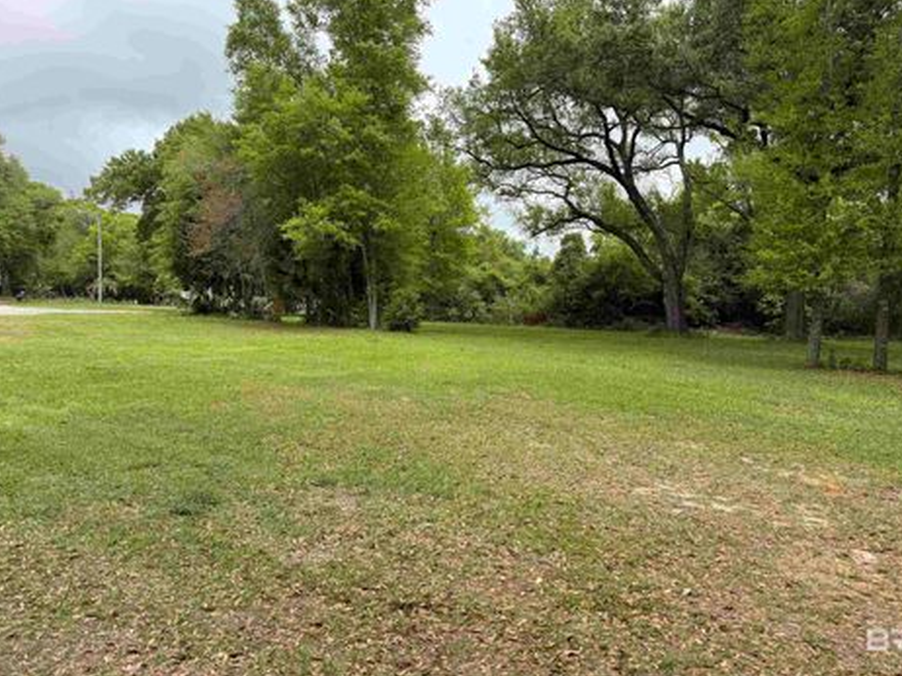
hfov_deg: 67.3
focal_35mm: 26
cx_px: 480
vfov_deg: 53.0
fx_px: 677
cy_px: 329
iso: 100
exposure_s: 1/3759
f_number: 1.78
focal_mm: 6.76
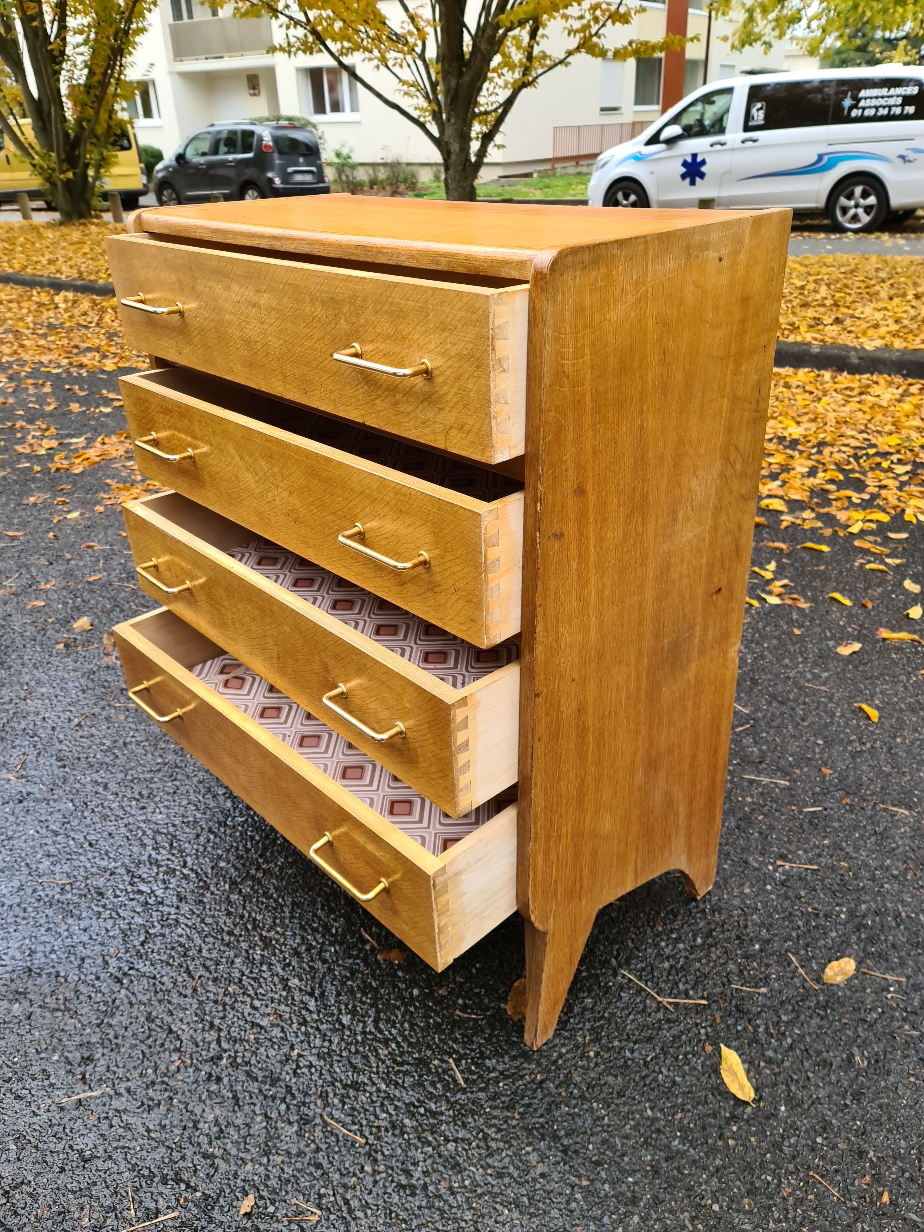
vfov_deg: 69.4
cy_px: 616
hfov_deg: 54.9
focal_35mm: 25
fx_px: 890
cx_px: 462
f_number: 1.8
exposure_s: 1/100
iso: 50
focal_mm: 7
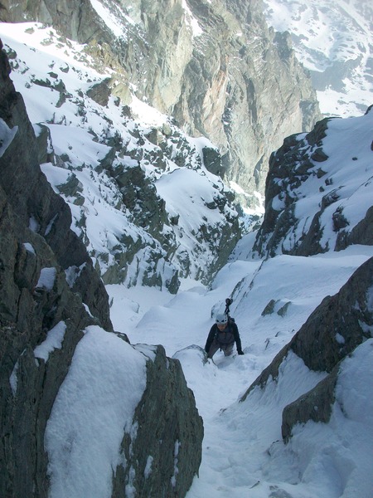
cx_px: 186
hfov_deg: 44.2
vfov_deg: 56.8
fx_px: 460
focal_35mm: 32
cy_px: 249
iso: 64
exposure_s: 1/640
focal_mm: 5.7
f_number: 2.8
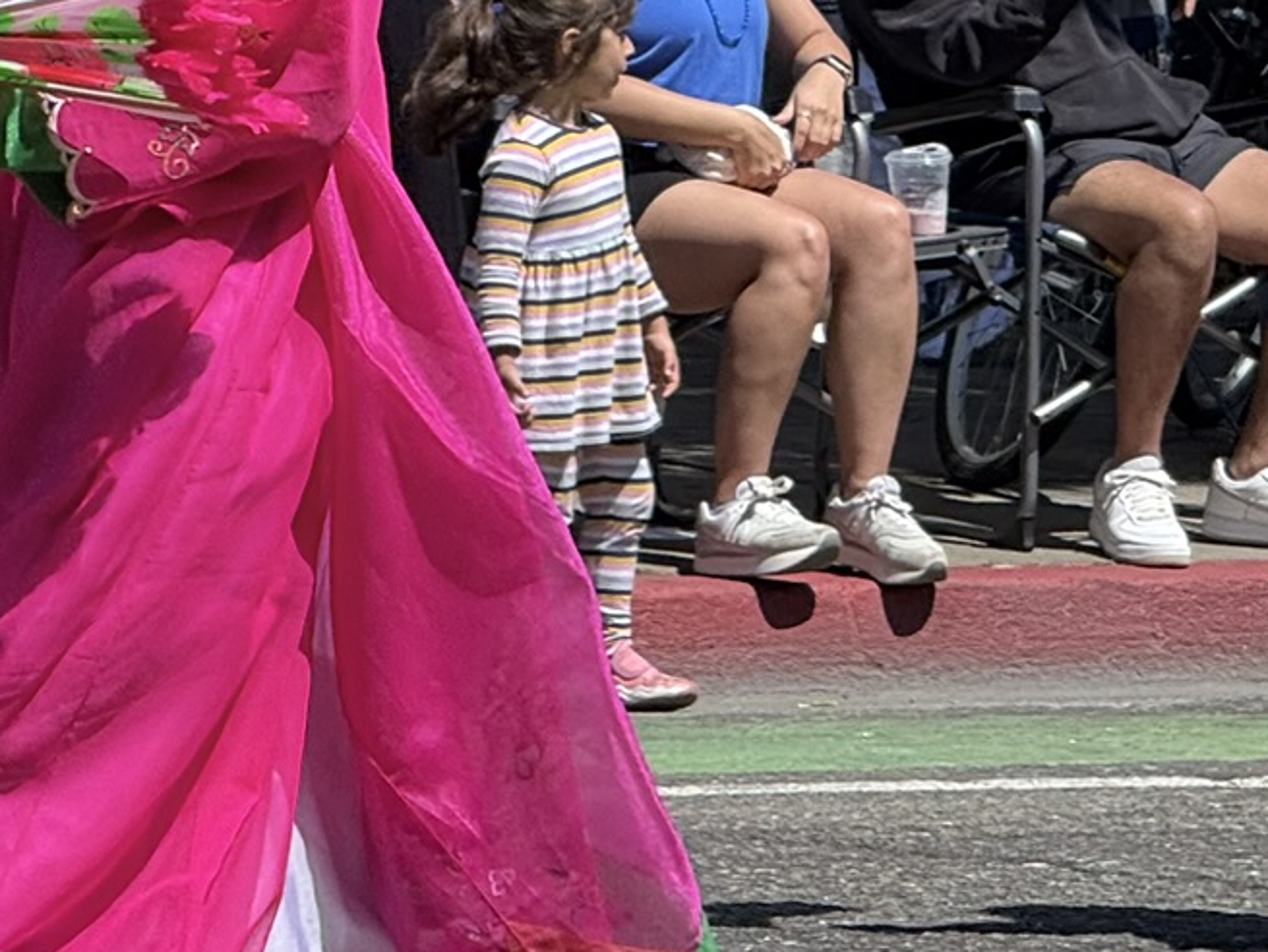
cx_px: -689
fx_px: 13744
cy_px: 153
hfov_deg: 5.2
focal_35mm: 375
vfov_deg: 4.0
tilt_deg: -3.1
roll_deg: -1.7
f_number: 2.8
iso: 50
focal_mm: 15.66
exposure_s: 1/903
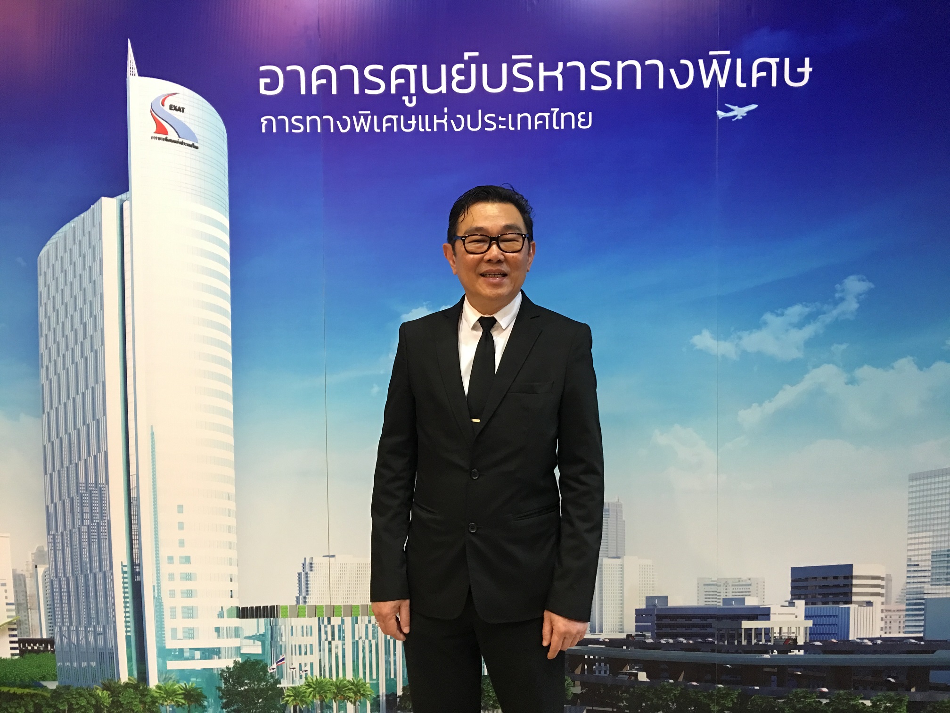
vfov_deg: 48.2
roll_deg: +0.8
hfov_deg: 61.7
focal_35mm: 29
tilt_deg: -1.7
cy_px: 356
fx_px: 796
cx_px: 475
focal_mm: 4.15
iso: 100
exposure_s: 1/10
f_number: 2.2
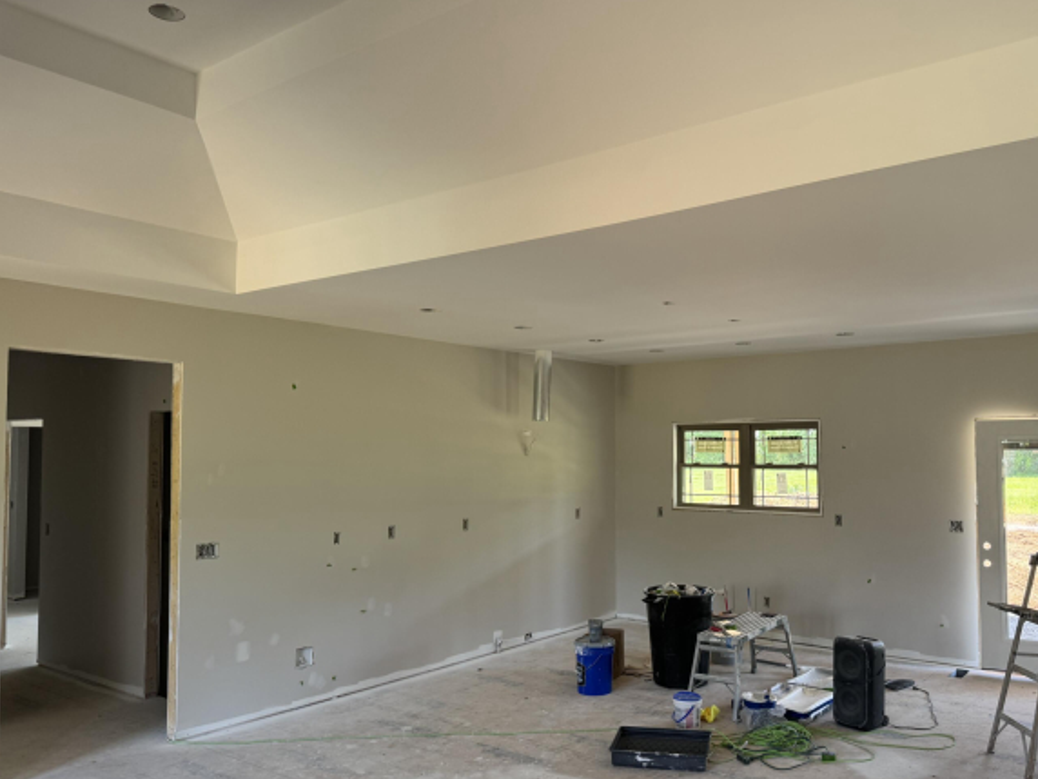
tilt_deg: +2.7
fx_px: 840
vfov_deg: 49.7
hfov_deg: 63.1
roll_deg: +1.2
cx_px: 600
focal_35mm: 28
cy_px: 410
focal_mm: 6.76
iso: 125
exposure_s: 1/121
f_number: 1.78
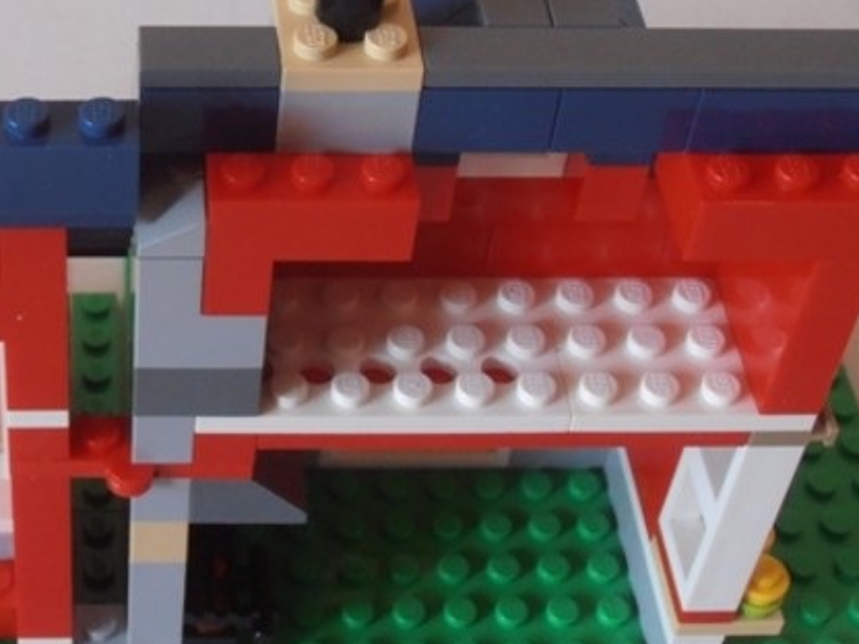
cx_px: 126
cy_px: 92
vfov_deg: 18.2
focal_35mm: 80
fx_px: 1985
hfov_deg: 23.9
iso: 125
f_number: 3.9
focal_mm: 6.61
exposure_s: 1/40
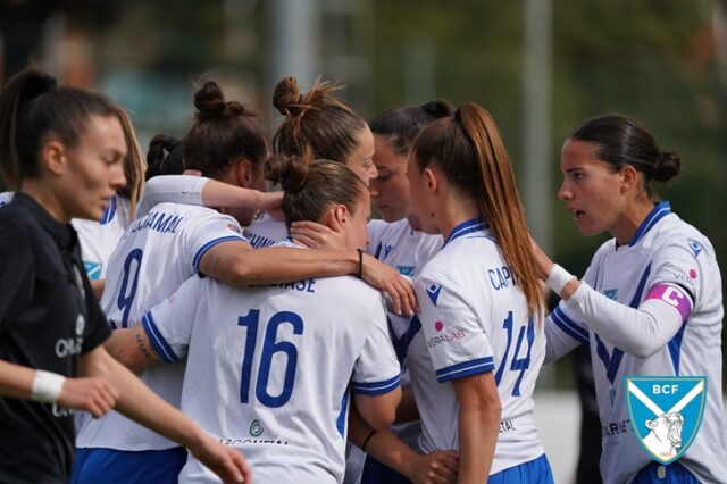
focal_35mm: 600
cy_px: 242
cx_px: 364
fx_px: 12110
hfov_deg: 3.4
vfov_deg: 2.3
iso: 250
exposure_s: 1/1600
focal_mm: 600
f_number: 6.3
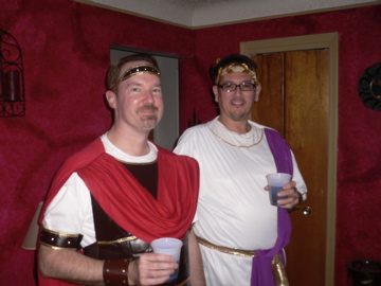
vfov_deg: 35.1
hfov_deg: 45.8
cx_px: 190
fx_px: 451
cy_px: 143
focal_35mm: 41
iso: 150
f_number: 3.1
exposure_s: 1/60
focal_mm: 6.8
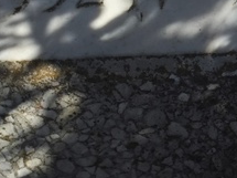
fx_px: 1273
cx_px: 195
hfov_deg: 10.6
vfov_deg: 7.7
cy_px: -139
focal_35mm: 186
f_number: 1.7
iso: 50
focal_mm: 4.71
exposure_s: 1/1046
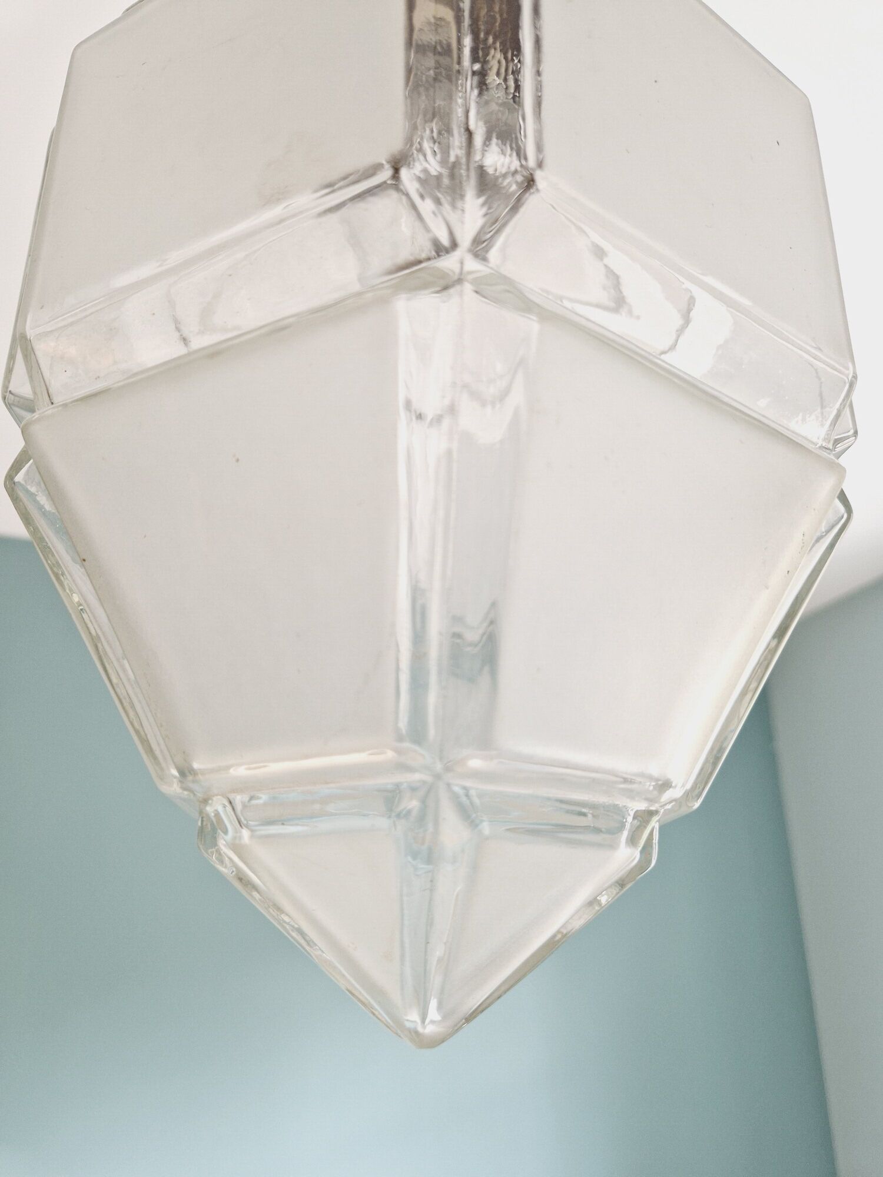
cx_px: 442
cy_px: 588
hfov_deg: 58.9
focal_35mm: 23
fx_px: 782
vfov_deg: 73.9
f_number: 1.8
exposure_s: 1/100
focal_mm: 5.4
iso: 160
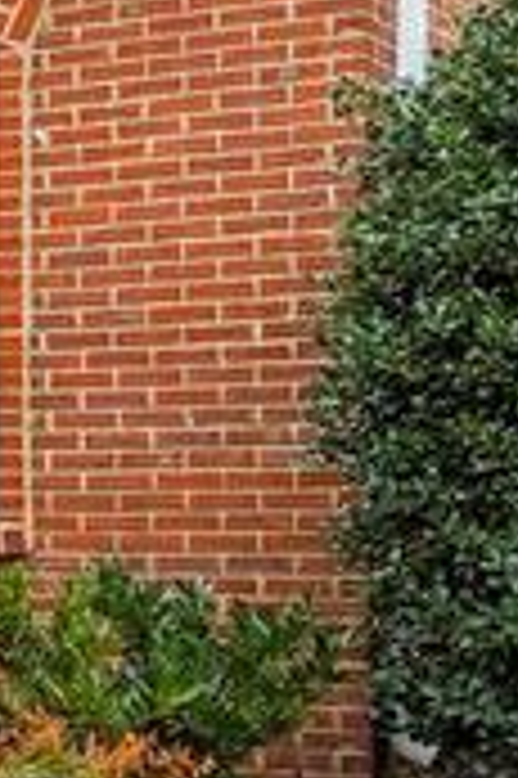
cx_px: -419
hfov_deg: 12.5
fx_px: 2162
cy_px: -522
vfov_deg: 17.5
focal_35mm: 100
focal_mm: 16
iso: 1250
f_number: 8
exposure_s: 1/640
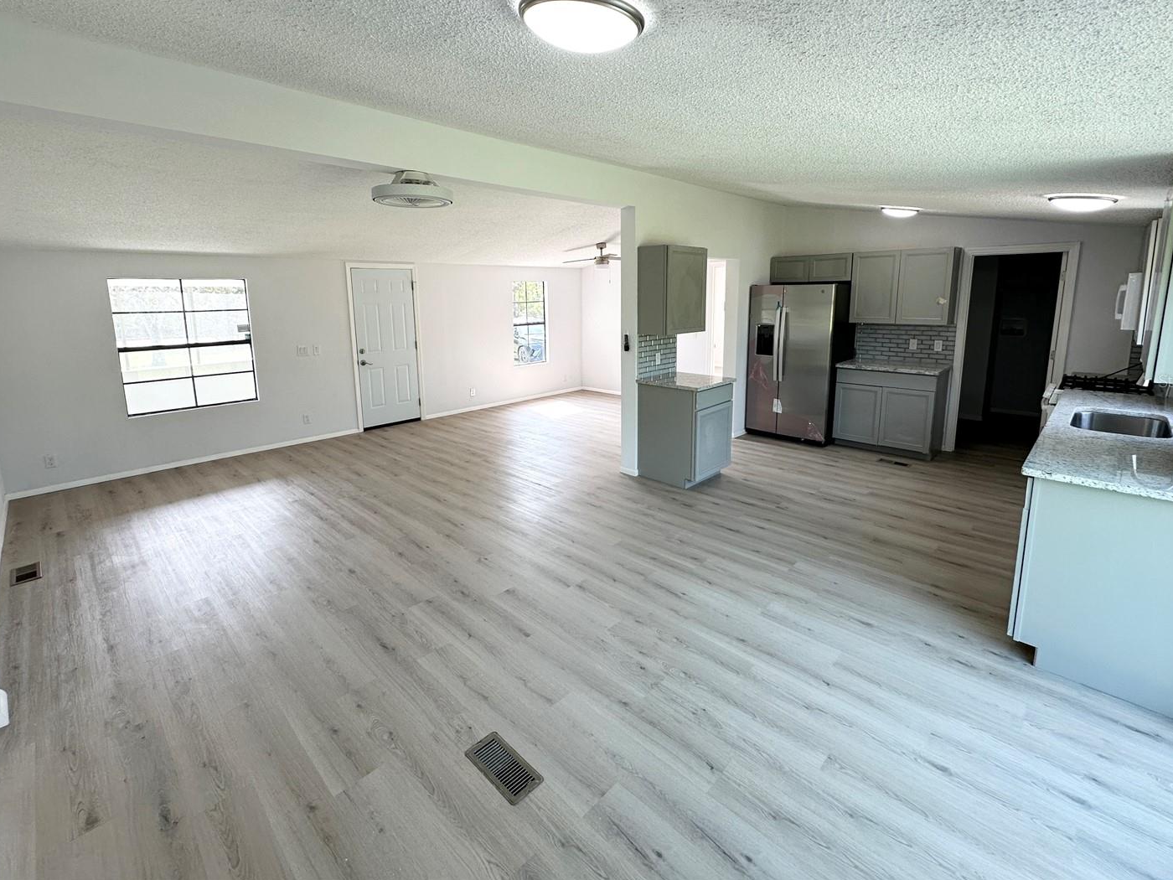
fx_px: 542
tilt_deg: -9.1
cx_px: 567
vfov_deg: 77.7
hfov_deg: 94.5
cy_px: 380
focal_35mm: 16
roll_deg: +0.9
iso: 64
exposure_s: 1/120
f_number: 2.2
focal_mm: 2.22
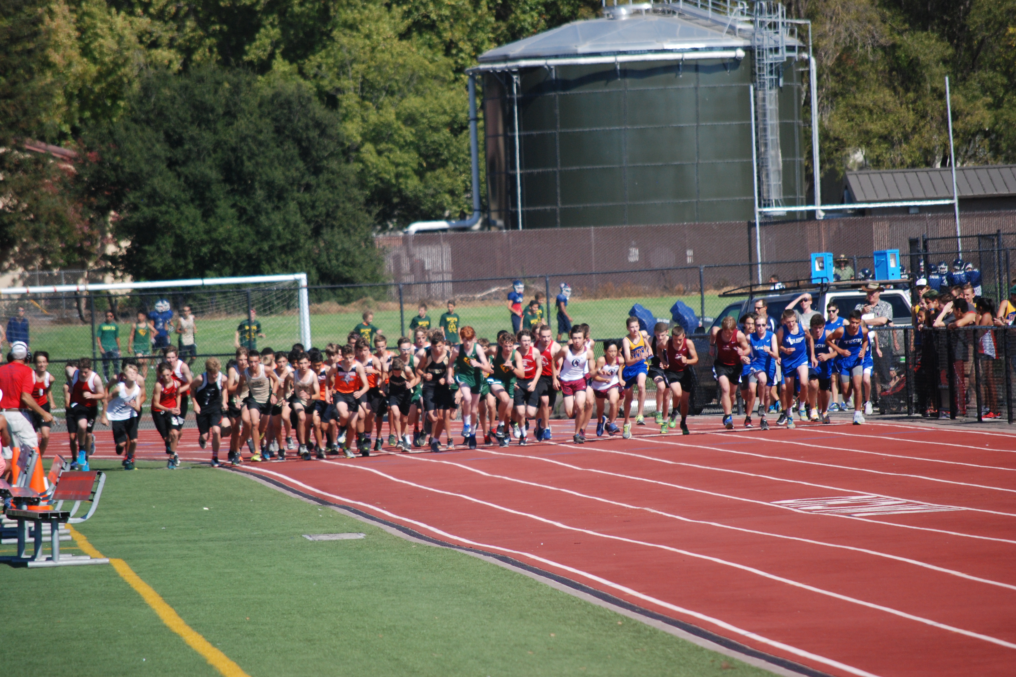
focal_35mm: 301
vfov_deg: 4.6
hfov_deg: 6.8
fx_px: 8494
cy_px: 337
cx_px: 507
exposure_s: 1/1250
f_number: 5.6
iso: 400
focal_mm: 200
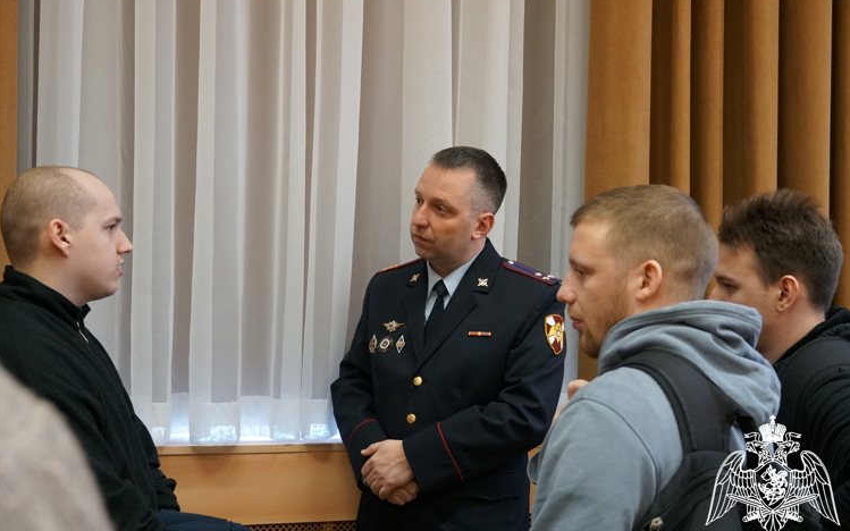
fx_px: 1066
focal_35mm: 46
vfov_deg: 28.0
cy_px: 270
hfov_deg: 43.5
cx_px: 424
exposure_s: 1/160
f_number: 4.5
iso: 3200
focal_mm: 30
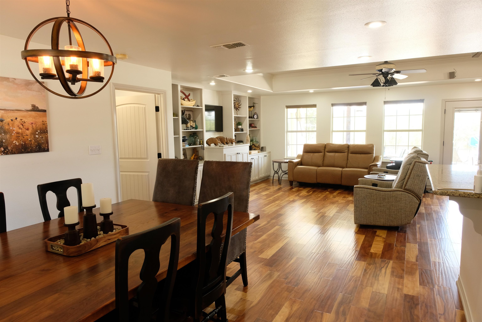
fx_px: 321
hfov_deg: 73.7
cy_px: 161
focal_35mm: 24
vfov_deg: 53.1
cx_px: 241
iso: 800
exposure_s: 1/10
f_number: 8
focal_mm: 16
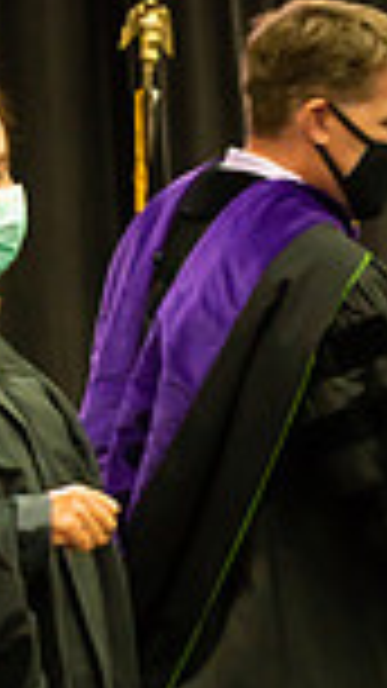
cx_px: 230
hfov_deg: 6.4
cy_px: 782
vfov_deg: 11.2
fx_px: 3468
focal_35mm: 190
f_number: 6.3
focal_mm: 32
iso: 400
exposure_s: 1/20
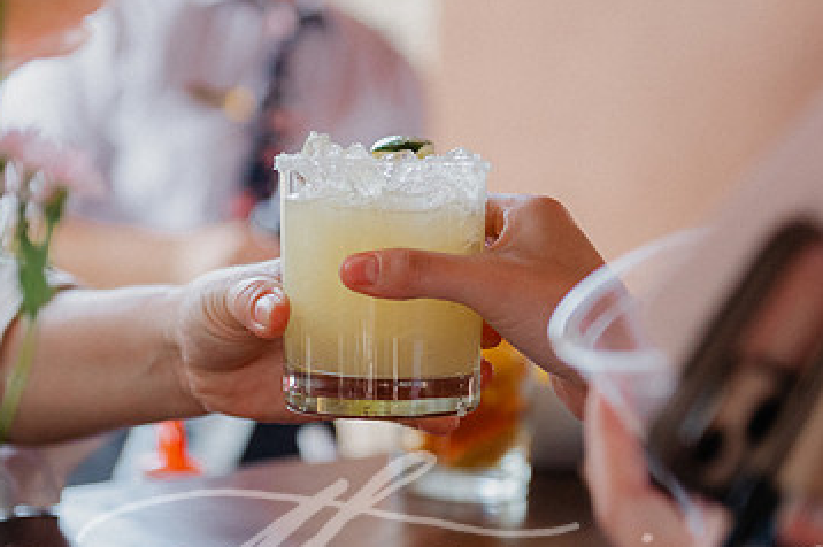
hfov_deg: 21.6
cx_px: 303
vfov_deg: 14.5
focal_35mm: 94
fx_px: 2147
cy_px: 322
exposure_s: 1/1000
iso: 2000
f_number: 2.8
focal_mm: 58
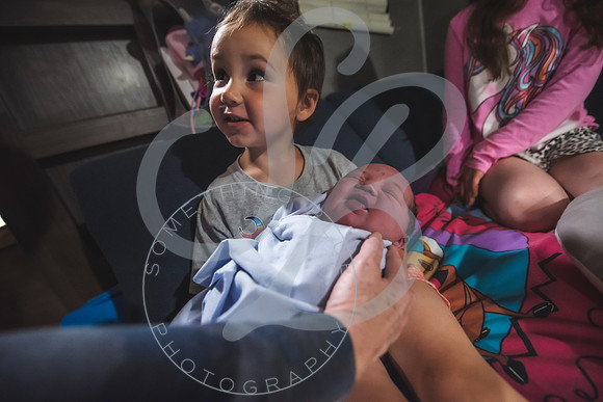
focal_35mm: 14
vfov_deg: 81.2
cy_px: 201
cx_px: 302
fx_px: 235
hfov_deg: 104.2
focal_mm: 14
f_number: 2.8
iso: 2000
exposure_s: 1/60
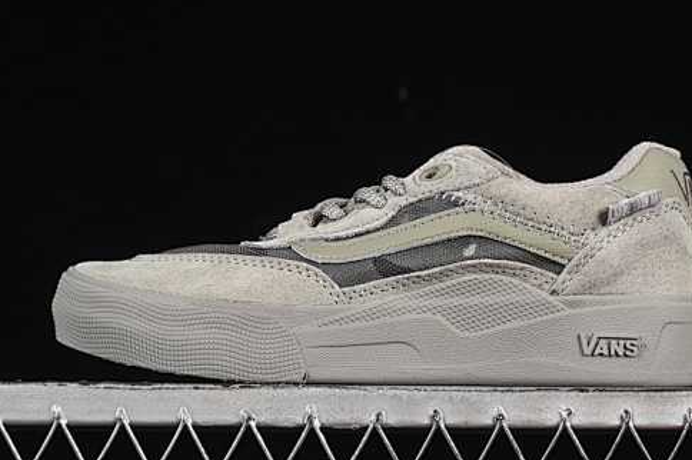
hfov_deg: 16.5
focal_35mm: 124
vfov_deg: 11.0
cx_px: 387
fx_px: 2382
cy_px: 148
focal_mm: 50
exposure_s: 1/80
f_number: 7.1
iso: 160
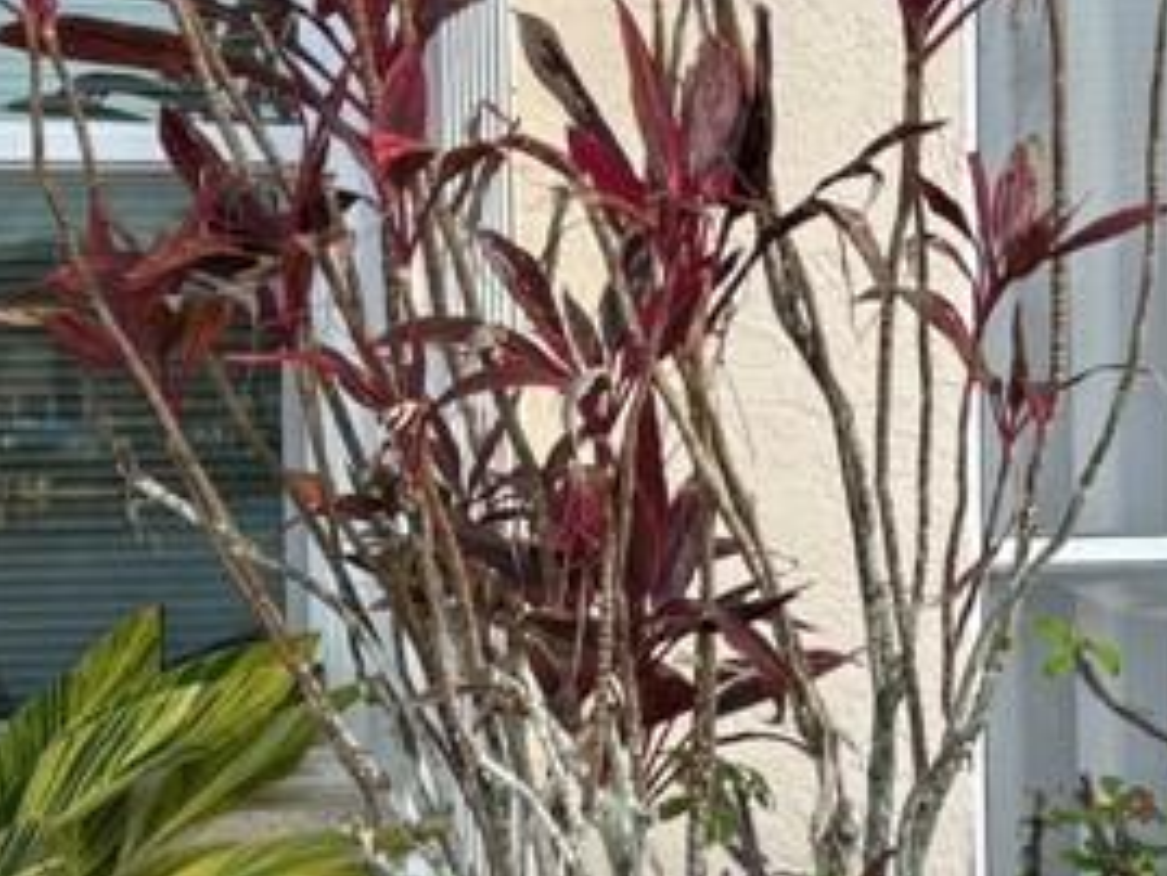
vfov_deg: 14.9
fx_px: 3339
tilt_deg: -2.5
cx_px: 1223
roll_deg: +0.7
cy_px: 533
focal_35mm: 99
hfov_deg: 19.2
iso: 50
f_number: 1.6
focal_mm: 5.96
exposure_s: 1/464
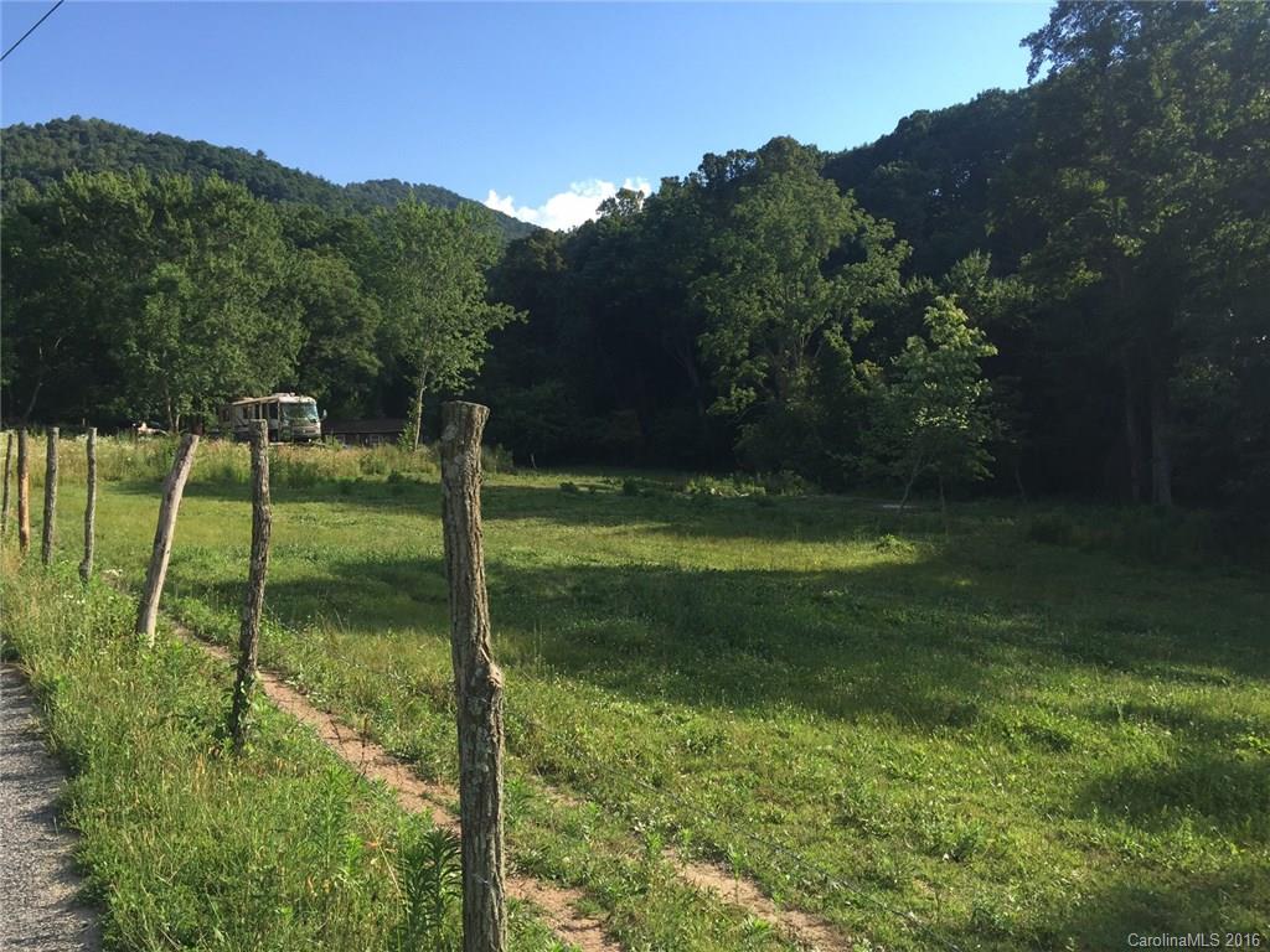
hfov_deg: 61.7
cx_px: 635
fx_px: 1064
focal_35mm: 29
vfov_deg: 48.2
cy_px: 476
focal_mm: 4.15
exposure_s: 1/942
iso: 32
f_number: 2.2
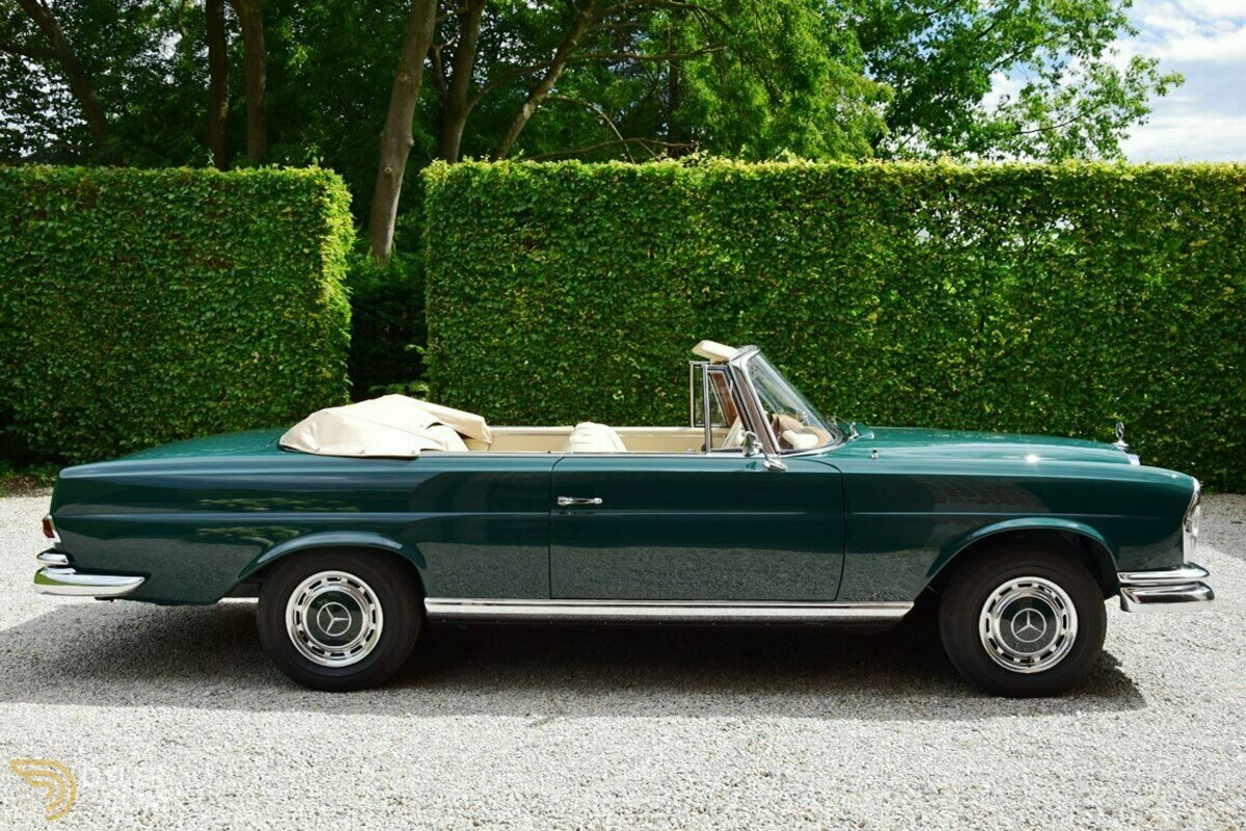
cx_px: 623
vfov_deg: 36.9
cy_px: 416
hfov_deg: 53.1
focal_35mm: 36
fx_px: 1246
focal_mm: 24
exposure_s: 1/200
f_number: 10
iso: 400
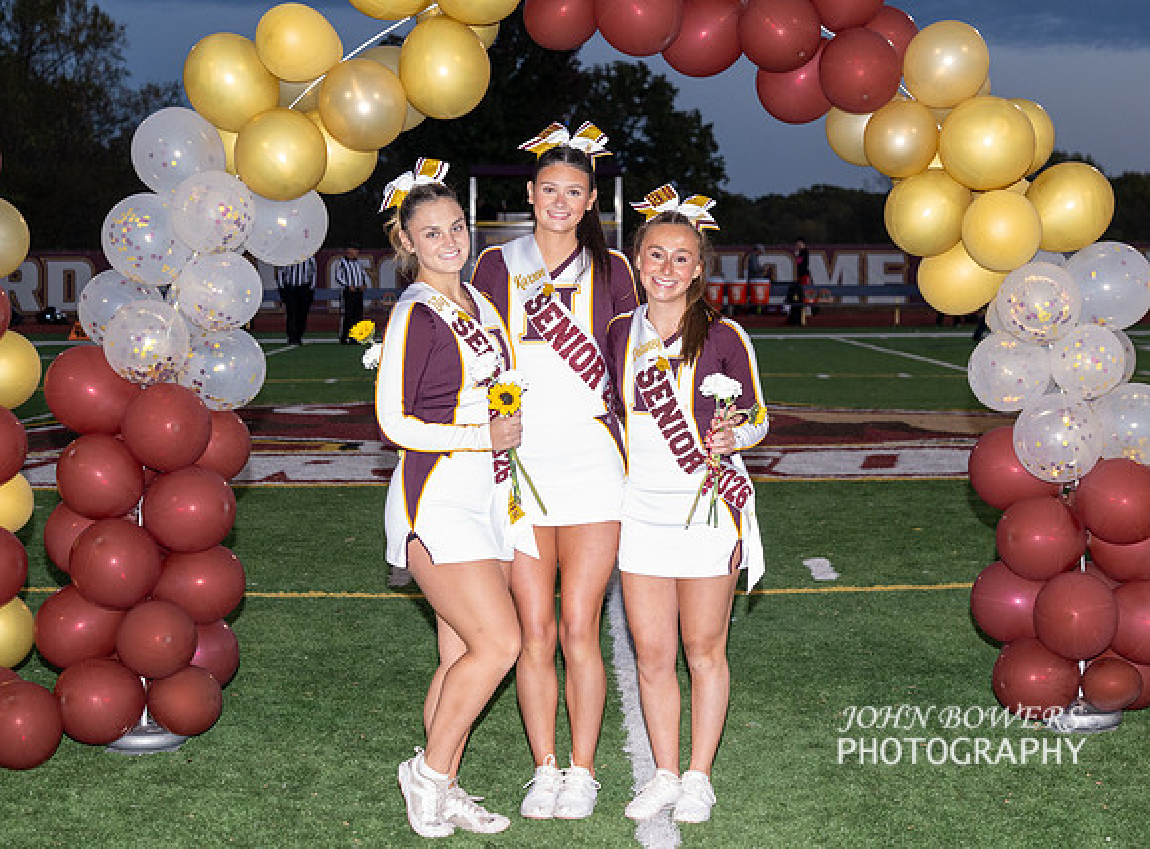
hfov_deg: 27.9
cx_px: 667
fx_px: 2311
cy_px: 341
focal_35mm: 70
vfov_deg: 20.8
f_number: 4.5
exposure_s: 1/200
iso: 1000
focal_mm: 51
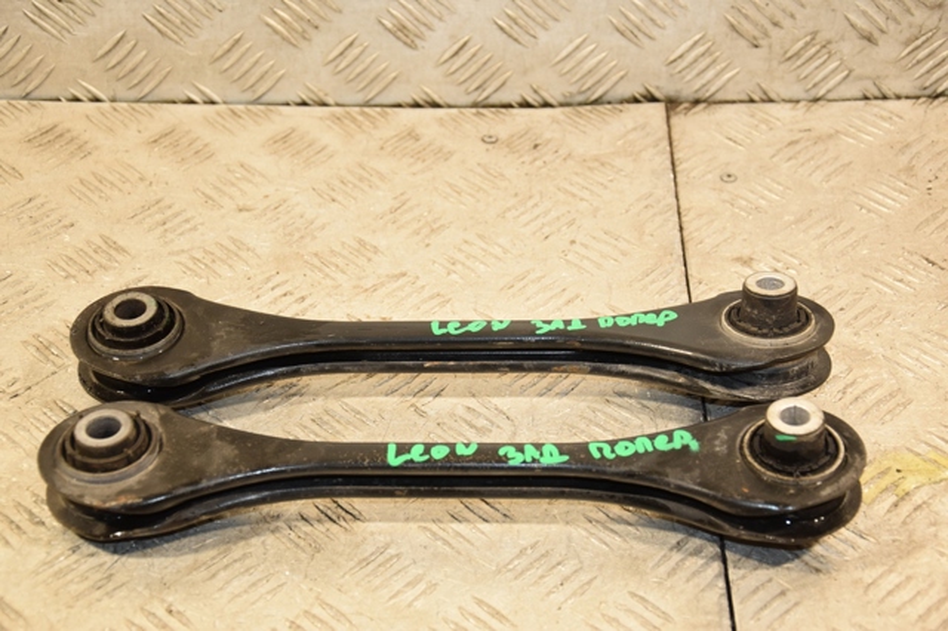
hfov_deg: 27.0
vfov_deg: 18.2
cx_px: 474
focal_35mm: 75
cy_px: 316
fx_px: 1974
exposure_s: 1/125
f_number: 5
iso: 800
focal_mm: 50
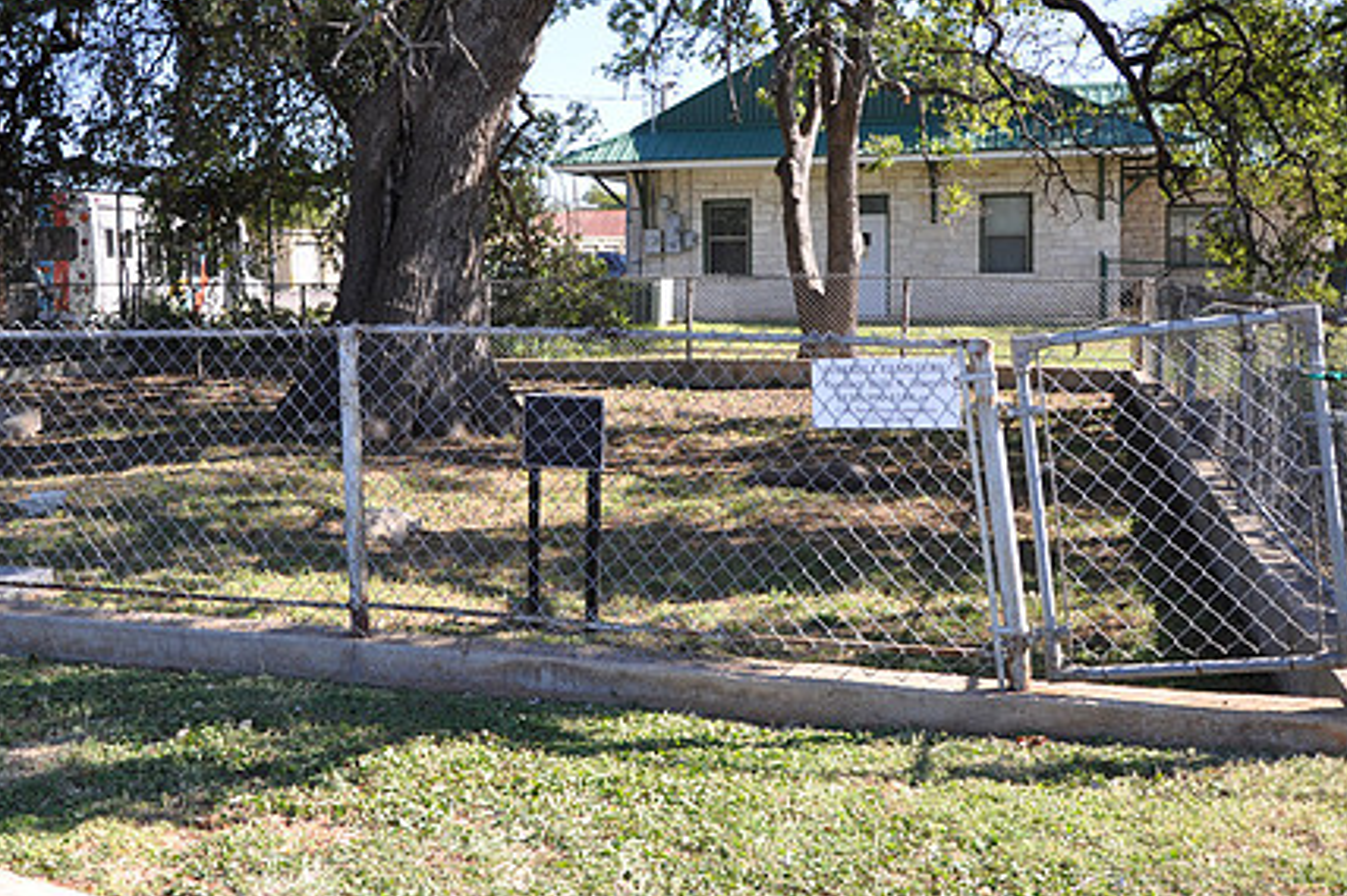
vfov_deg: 31.3
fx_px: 1596
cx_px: 522
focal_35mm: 43
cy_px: 382
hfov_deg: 45.4
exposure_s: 1/125
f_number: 5.6
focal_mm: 21
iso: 280
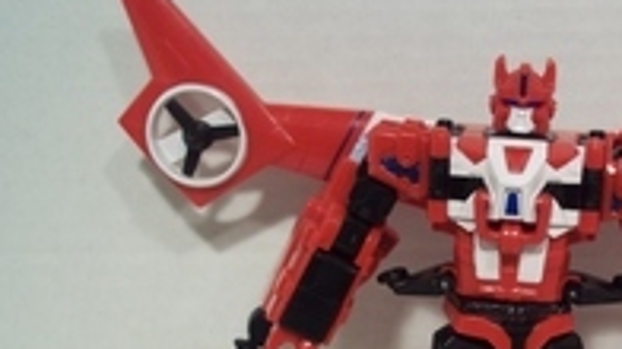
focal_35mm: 72
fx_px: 1187
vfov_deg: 16.5
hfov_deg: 28.8
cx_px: 492
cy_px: 305
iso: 80
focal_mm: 6.5
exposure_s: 1/80
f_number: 3.1
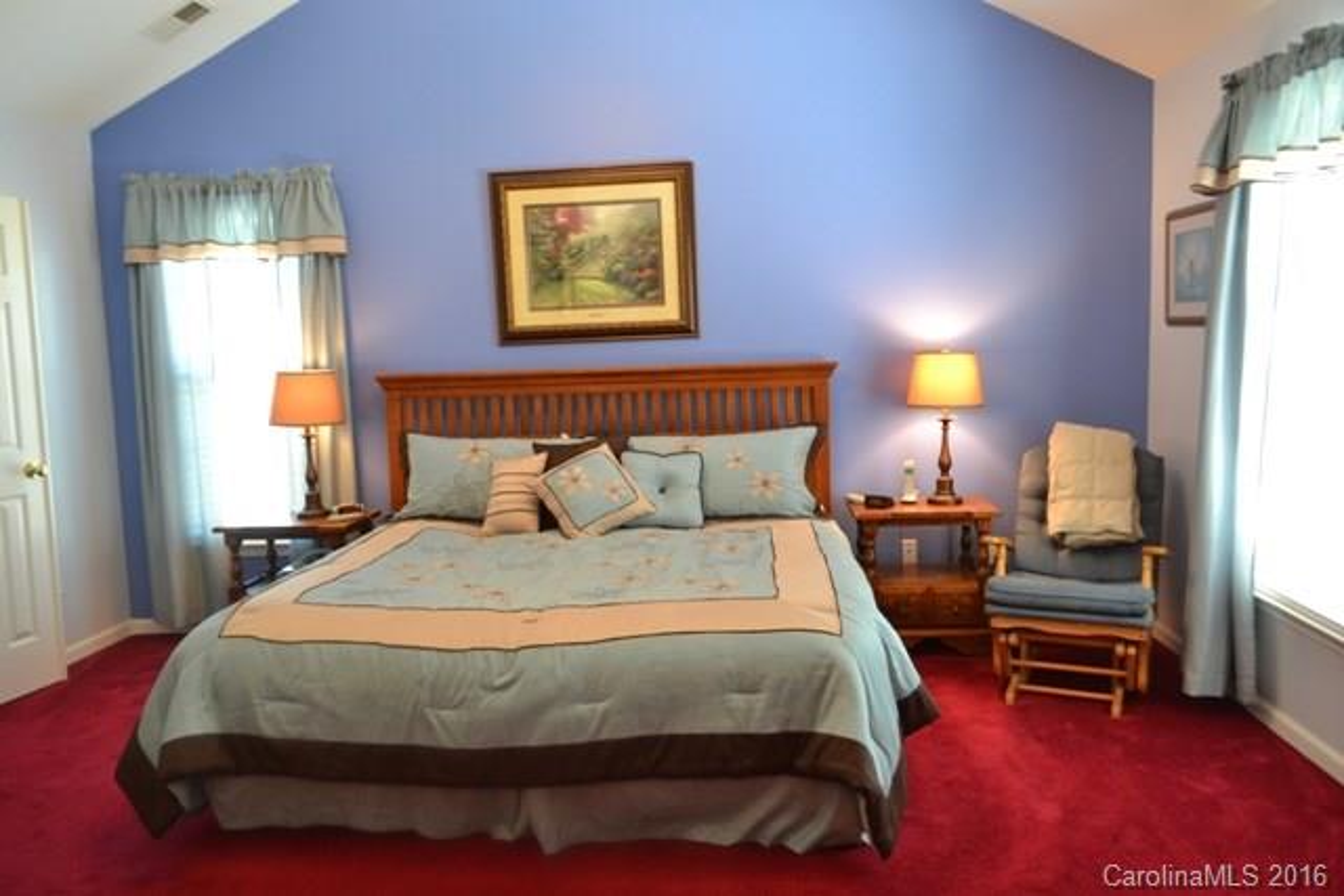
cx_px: 672
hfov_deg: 67.4
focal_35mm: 27
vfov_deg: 48.0
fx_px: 1008
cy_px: 448
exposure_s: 1/20
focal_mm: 18
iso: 400
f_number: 3.5
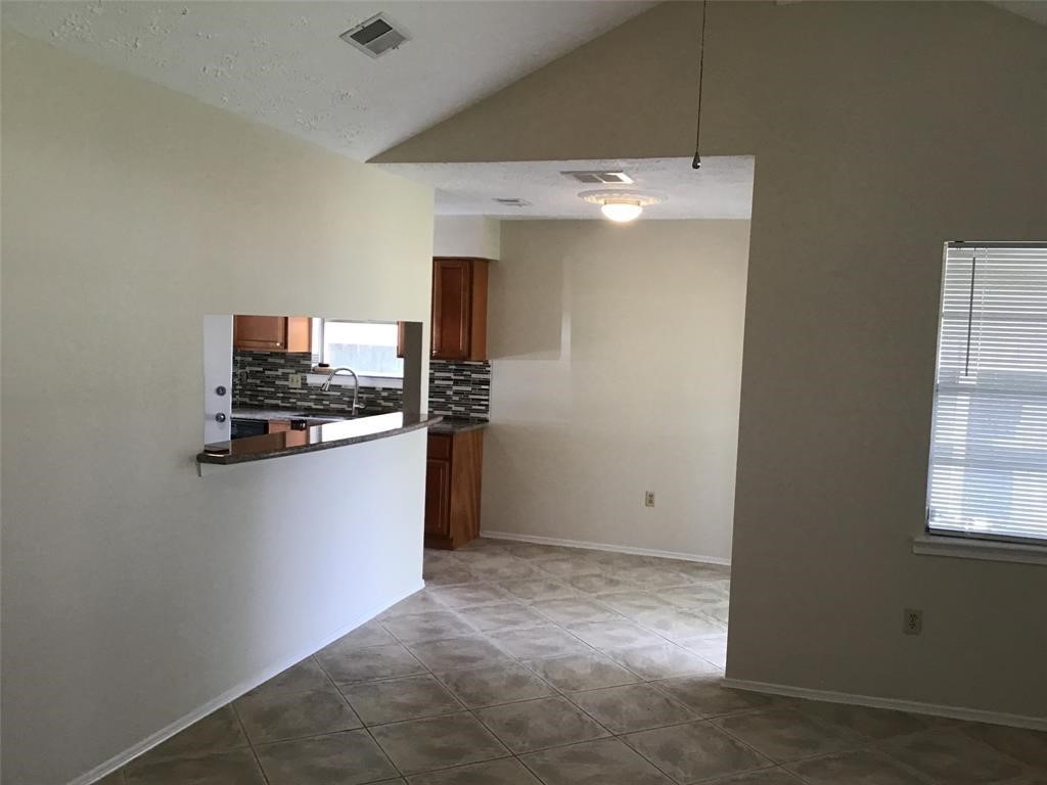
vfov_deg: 45.4
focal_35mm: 31
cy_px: 392
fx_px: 938
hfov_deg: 58.4
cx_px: 524
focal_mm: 3.3
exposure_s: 1/30
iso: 25
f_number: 2.4
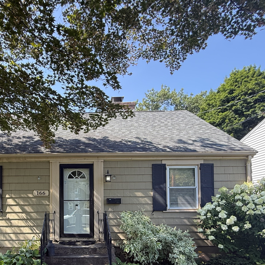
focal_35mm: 26
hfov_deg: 58.7
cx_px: 76
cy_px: 203
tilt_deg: +2.8
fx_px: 225
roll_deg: +0.3
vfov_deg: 57.5
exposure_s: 1/178
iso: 50
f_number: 2.2
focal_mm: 2.22
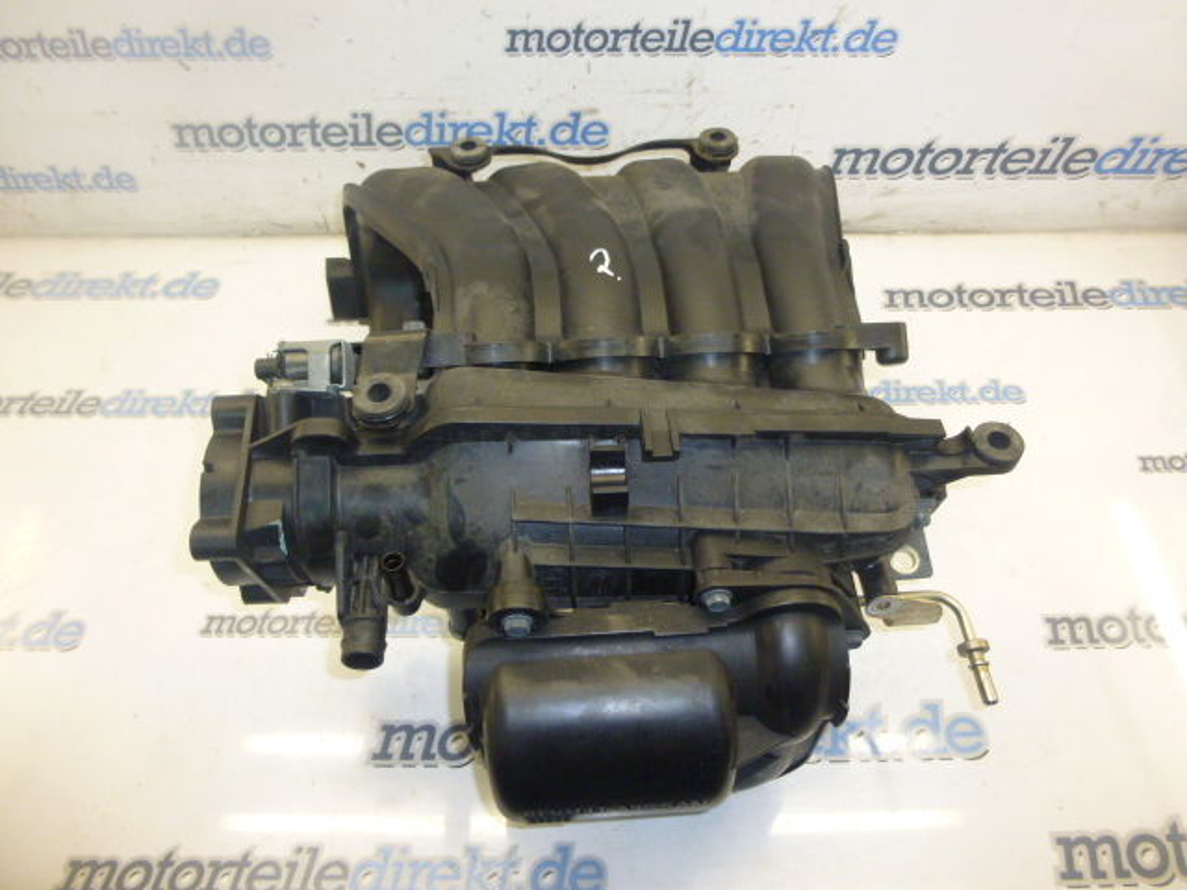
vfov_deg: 54.9
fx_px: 857
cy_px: 445
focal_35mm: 25
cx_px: 594
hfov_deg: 69.4
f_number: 3.1
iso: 250
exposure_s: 1/60
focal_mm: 4.5
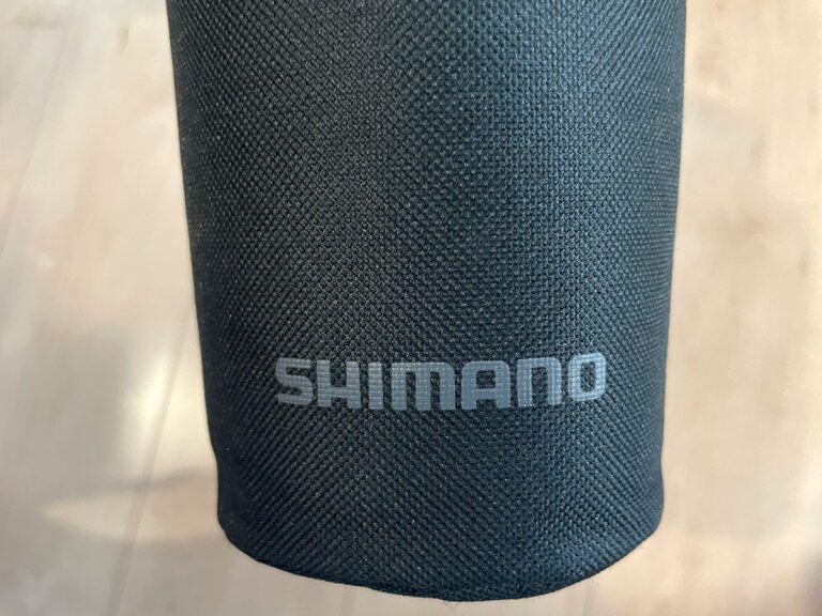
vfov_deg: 53.1
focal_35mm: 26
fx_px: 617
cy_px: 308
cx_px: 411
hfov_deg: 67.3
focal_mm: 4.2
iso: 400
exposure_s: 1/50
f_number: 1.6
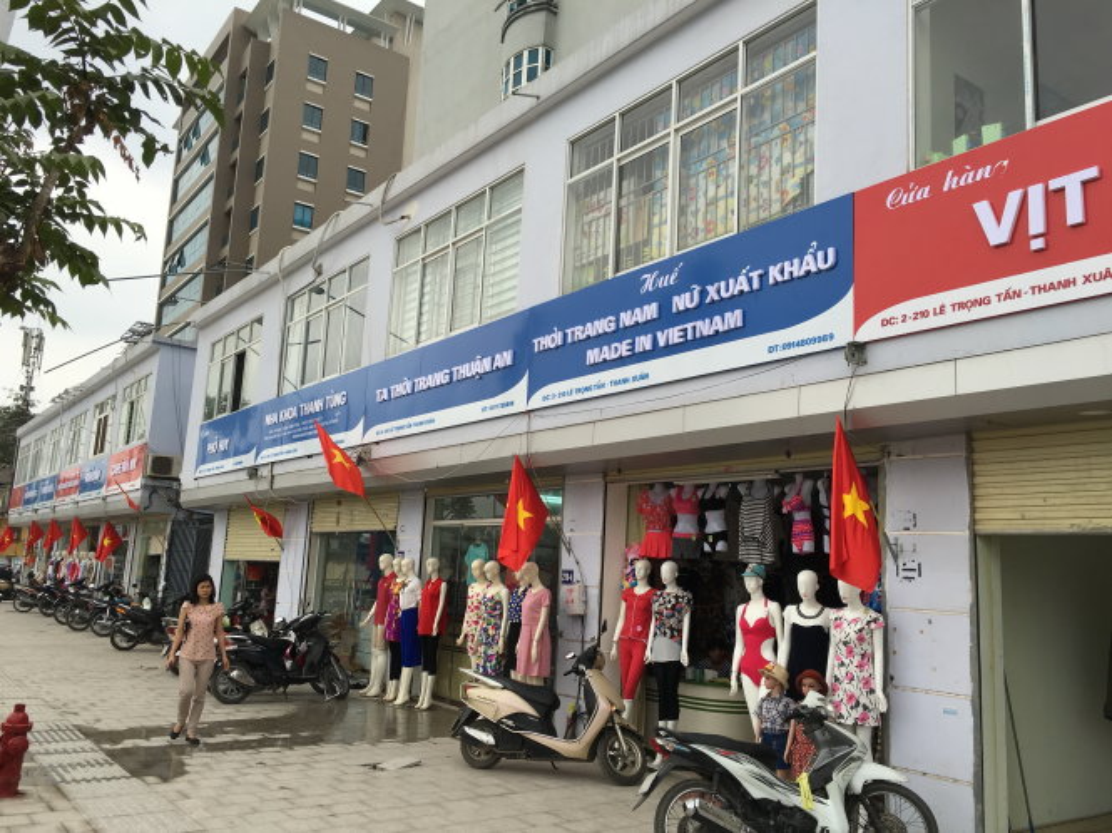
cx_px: 556
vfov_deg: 48.2
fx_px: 931
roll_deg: -2.4
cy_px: 416
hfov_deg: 61.7
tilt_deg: +10.5
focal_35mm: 29
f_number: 2.2
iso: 25
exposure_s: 1/725
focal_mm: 4.15
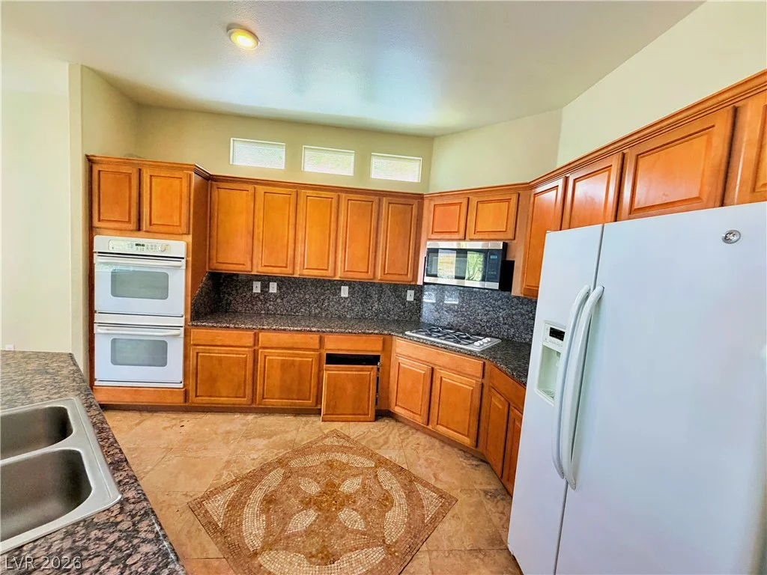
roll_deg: -3.3
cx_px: 384
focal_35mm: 14
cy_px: 288
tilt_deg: -3.4
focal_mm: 2.22
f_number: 2.2
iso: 160
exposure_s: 1/60
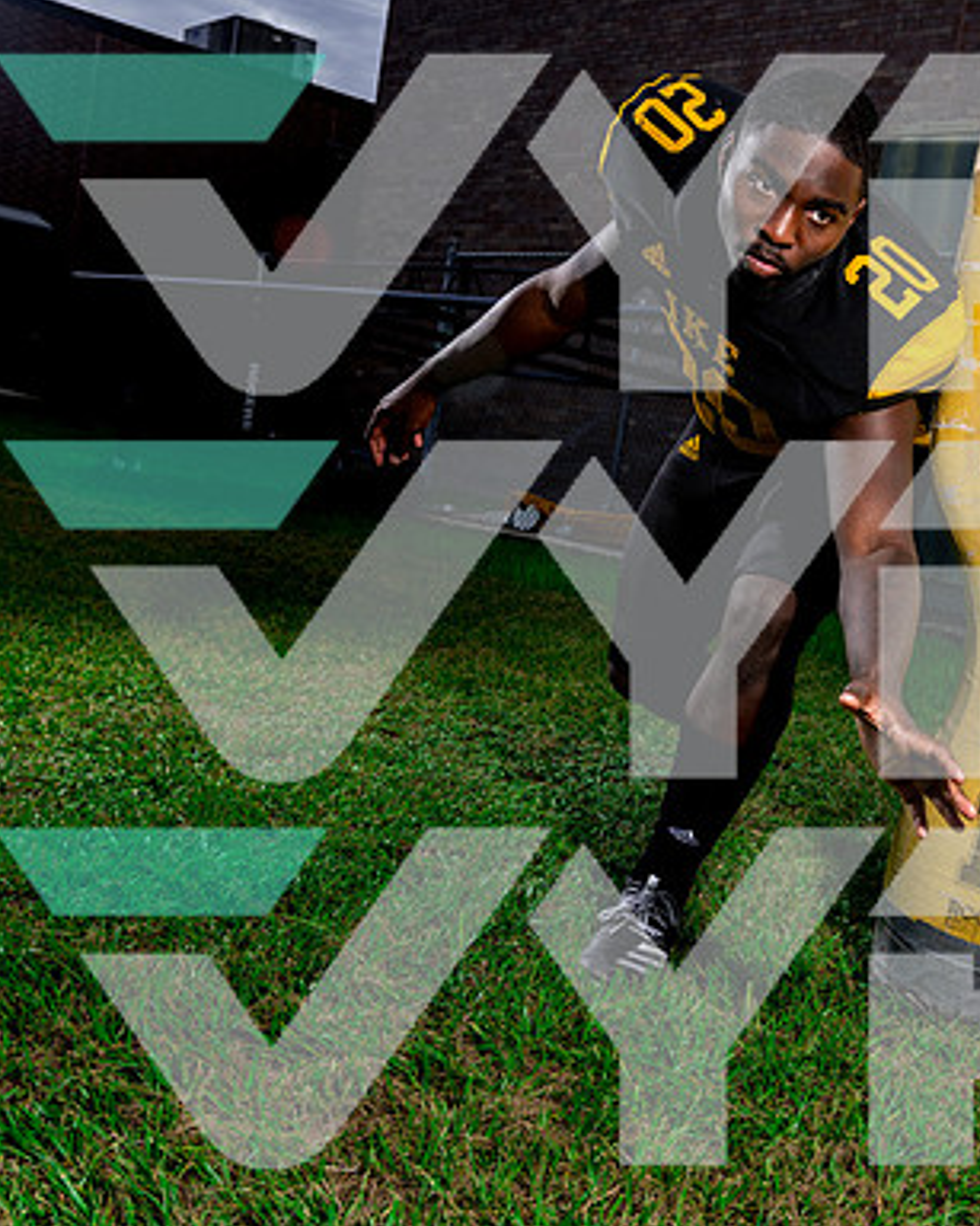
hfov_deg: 32.9
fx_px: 1596
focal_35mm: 44
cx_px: 817
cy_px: 611
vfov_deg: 42.0
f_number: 8
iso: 100
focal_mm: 31
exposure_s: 1/250
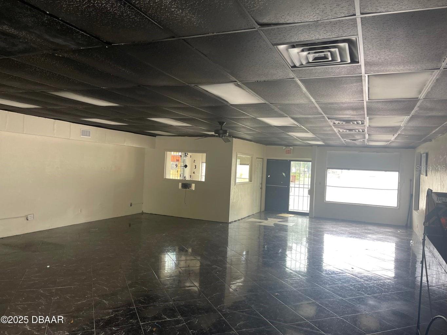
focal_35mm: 25
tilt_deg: +0.5
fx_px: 323
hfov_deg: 69.4
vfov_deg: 54.9
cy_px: 168
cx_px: 224
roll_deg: -3.0
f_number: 1.6
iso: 125
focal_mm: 5.1
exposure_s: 1/121
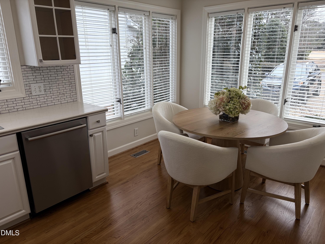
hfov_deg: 67.3
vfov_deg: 53.1
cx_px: 162
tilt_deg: -16.1
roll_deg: +0.7
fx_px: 244
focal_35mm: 26
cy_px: 122
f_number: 1.6
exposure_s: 1/286
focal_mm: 5.96
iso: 40
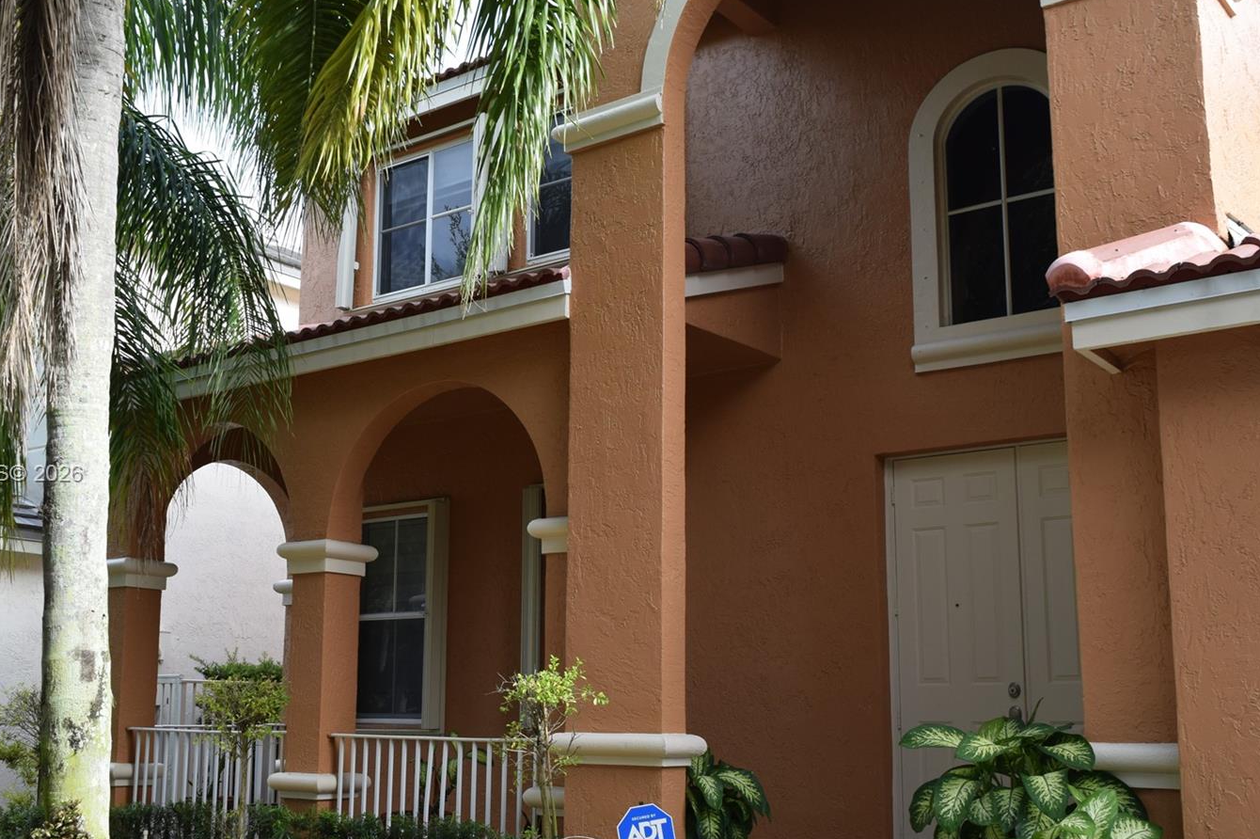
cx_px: 542
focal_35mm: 43
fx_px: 1504
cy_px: 475
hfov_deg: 45.3
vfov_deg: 31.1
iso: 360
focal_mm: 24
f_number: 8
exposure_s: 1/250
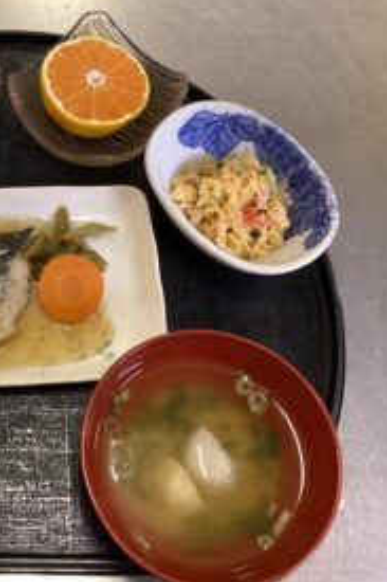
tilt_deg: -69.6
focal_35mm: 44
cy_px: 289
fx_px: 710
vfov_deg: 44.5
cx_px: 18
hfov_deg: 28.9
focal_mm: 3.3
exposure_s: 1/40
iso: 320
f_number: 2.4
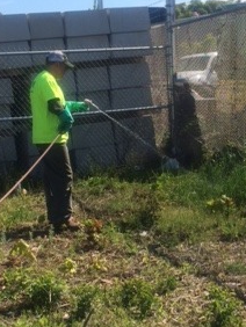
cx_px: 118
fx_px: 643
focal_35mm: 68
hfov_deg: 21.6
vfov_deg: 28.4
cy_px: 211
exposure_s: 1/2160
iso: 40
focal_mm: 4.12
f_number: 2.2
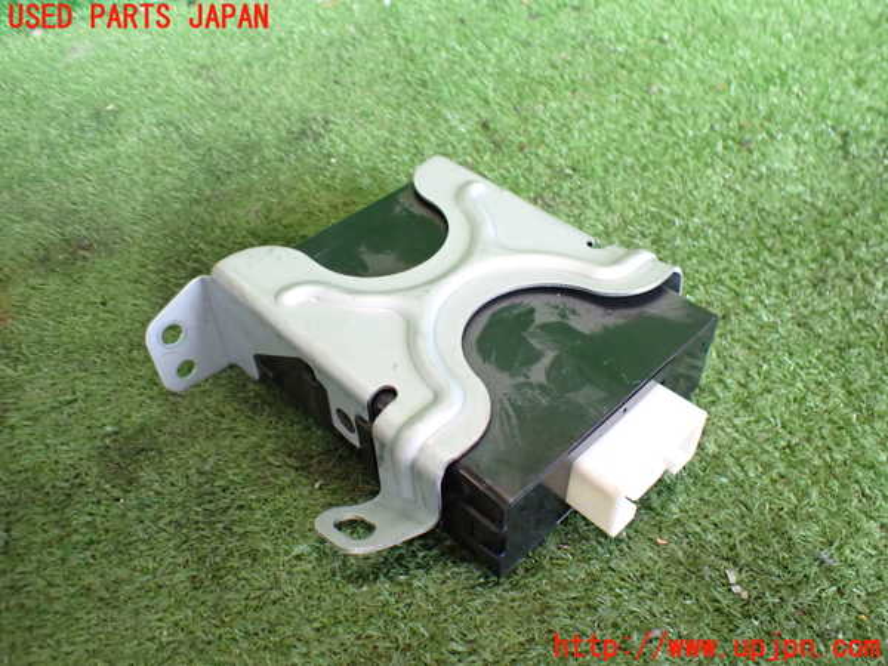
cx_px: 444
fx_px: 770
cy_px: 333
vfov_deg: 46.8
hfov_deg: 60.0
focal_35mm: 30
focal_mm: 5.4
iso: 800
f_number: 2.3
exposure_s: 1/125
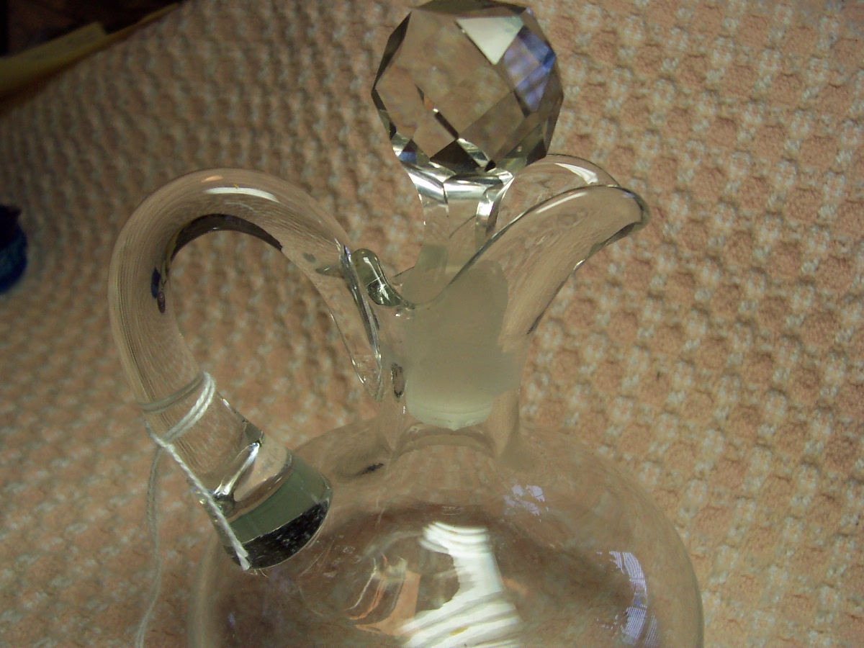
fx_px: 924
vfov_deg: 38.7
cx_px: 432
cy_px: 324
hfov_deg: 50.1
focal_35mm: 37
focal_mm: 5.6
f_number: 2.8
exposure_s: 1/125
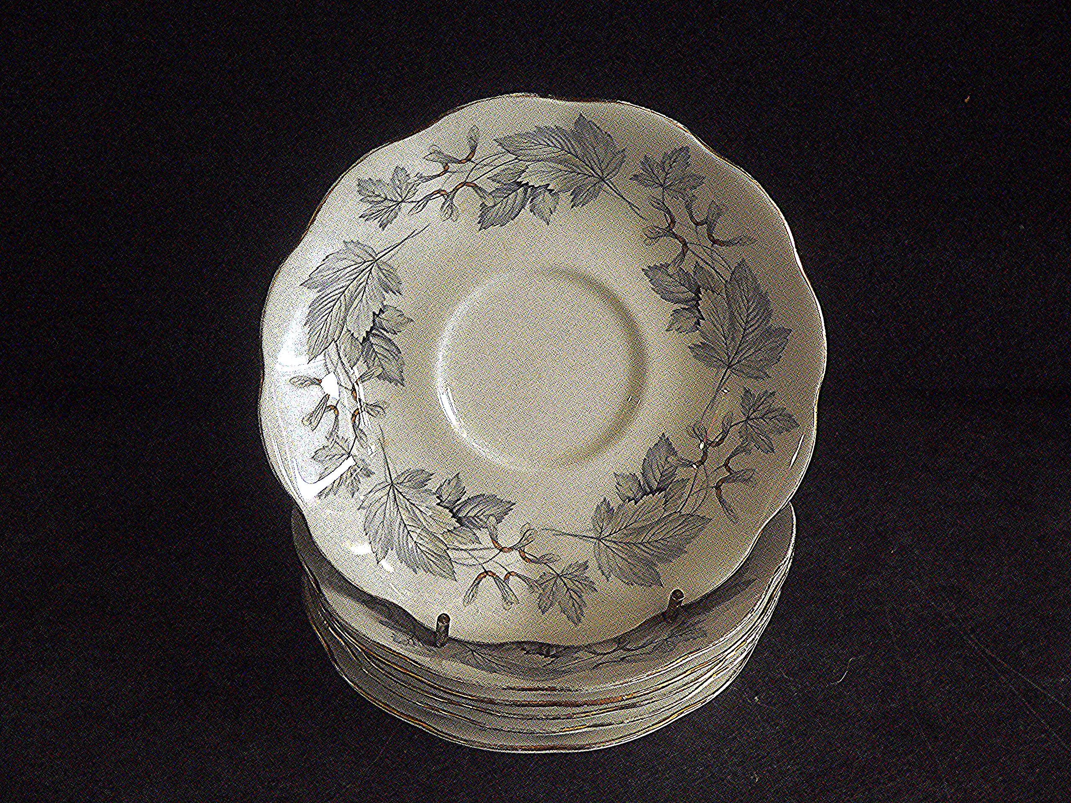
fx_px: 1114
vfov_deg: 39.7
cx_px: 536
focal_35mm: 36
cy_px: 402
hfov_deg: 51.4
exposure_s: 1/8
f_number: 2.8
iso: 400
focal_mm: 6
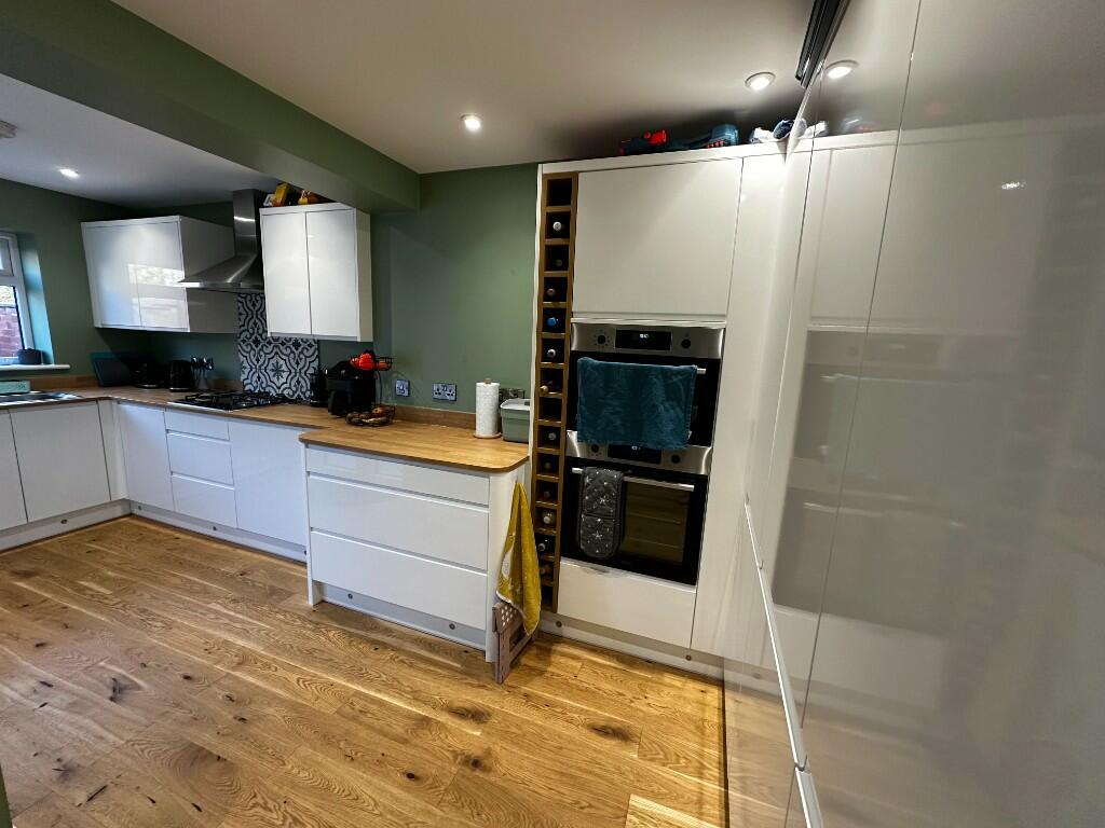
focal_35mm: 14
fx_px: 447
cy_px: 414
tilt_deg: -9.6
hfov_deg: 102.1
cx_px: 552
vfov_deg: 85.7
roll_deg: -2.4
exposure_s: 1/100
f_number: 2.2
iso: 160
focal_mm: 2.22
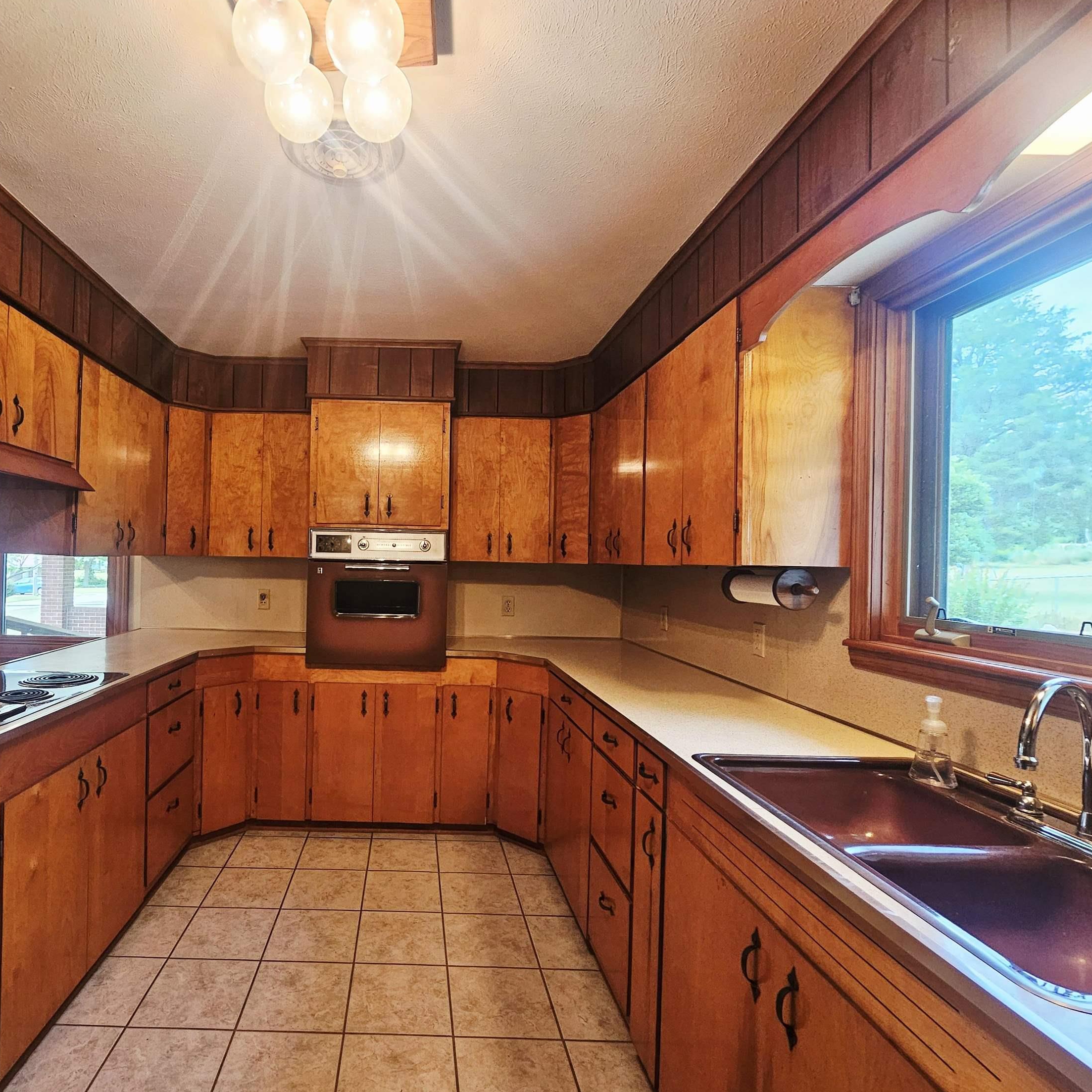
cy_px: 565
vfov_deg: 87.4
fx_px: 571
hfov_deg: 85.8
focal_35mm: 16
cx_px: 413
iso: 200
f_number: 2.2
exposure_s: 1/60.2
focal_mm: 2.2
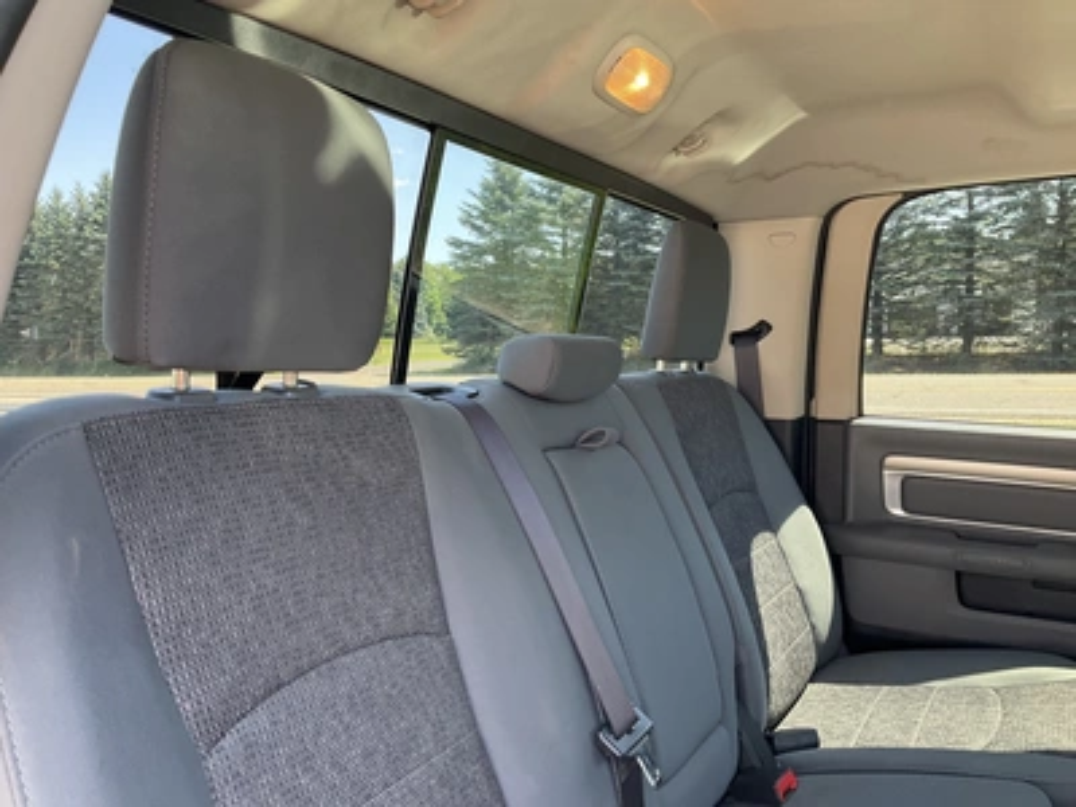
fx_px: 901
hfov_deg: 61.7
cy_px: 404
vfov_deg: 48.2
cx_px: 538
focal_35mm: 29
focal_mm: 3
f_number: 1.8
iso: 64
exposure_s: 1/122
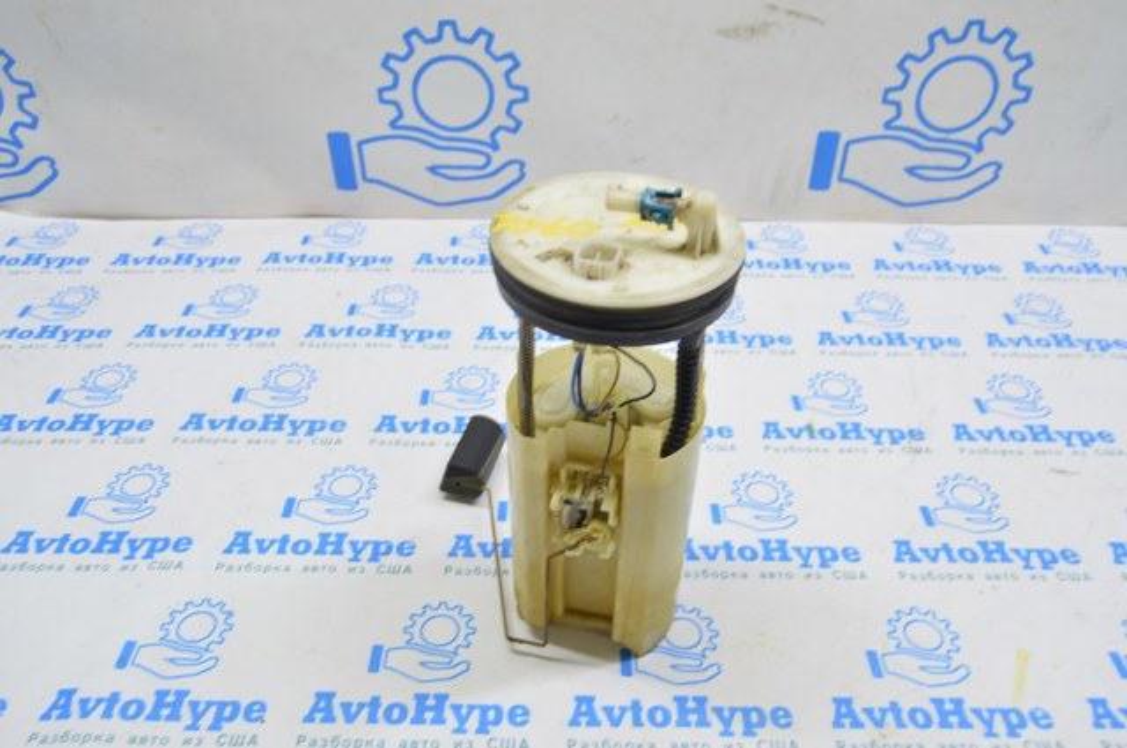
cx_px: 564
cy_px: 374
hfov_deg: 62.0
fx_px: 938
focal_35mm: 30
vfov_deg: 43.5
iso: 400
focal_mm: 20
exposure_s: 1/20
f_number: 5.6
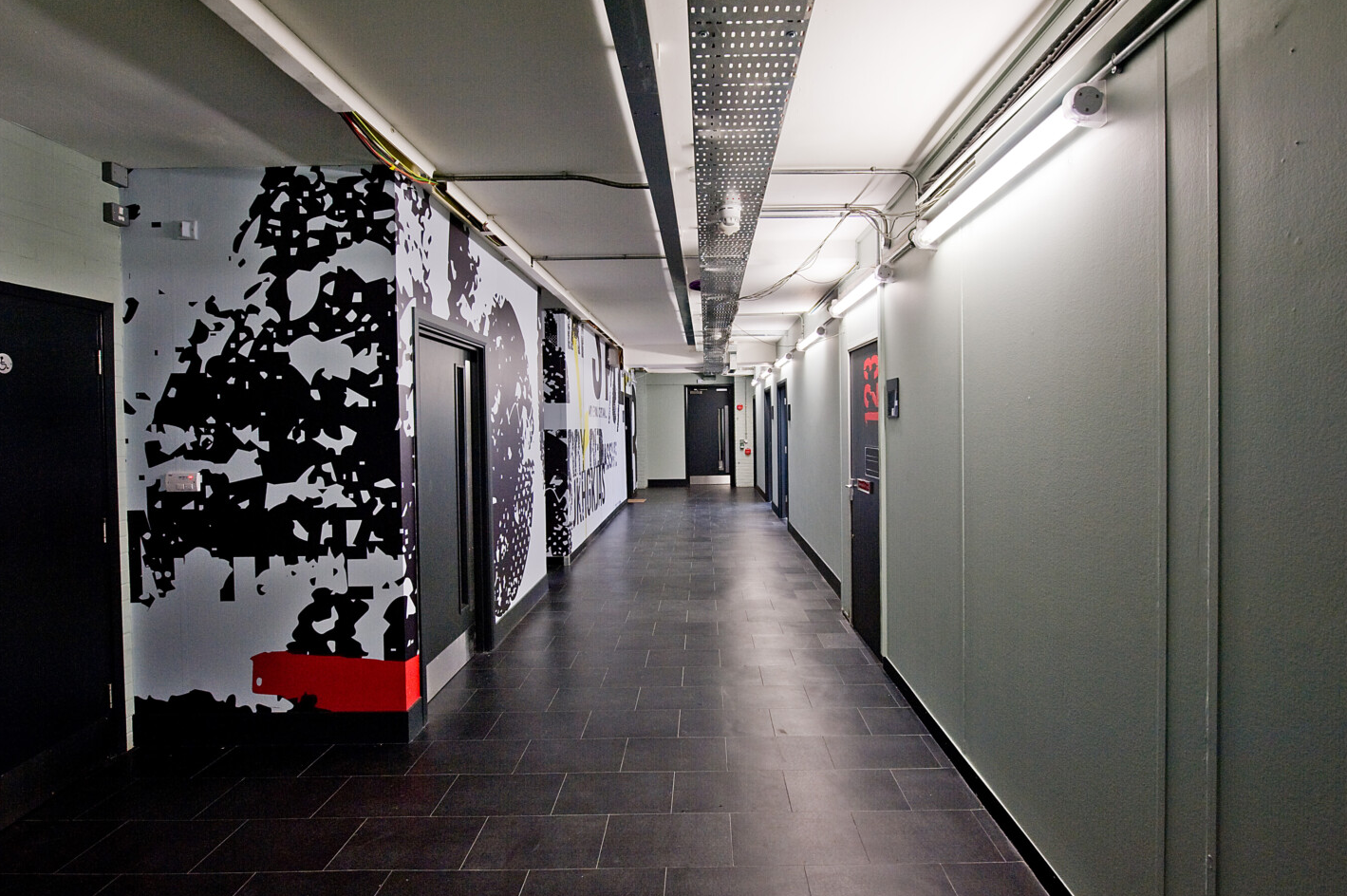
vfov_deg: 67.3
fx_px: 673
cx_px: 711
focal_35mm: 18
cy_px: 432
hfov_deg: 90.0
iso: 100
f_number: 7.1
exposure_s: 1/15
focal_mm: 17
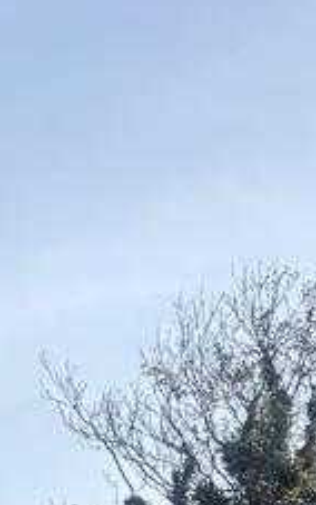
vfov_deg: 13.0
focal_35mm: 131
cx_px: -187
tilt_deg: -5.1
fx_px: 1804
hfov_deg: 9.7
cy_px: 1119
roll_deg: +0.2
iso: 50
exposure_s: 1/2242
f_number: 1.6
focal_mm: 5.96
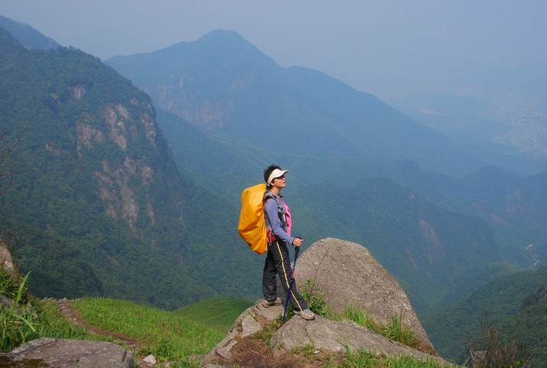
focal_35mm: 48
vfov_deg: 28.2
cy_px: 184
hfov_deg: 41.0
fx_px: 731
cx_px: 274
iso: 100
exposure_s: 1/200
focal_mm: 32
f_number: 10
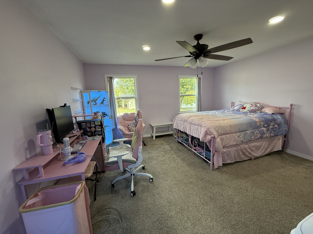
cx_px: 156
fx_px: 127
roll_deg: +2.2
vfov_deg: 85.7
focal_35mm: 14
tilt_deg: -9.1
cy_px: 117
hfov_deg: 102.1
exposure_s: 1/120
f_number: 2.2
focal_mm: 2.22
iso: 160
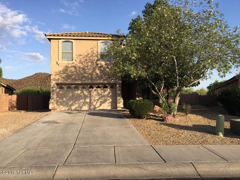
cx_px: 120
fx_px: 201
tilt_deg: +2.6
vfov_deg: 48.2
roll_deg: +0.7
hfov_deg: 61.7
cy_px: 90
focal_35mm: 29
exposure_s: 1/999
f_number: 2.2
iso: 25
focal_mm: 4.15
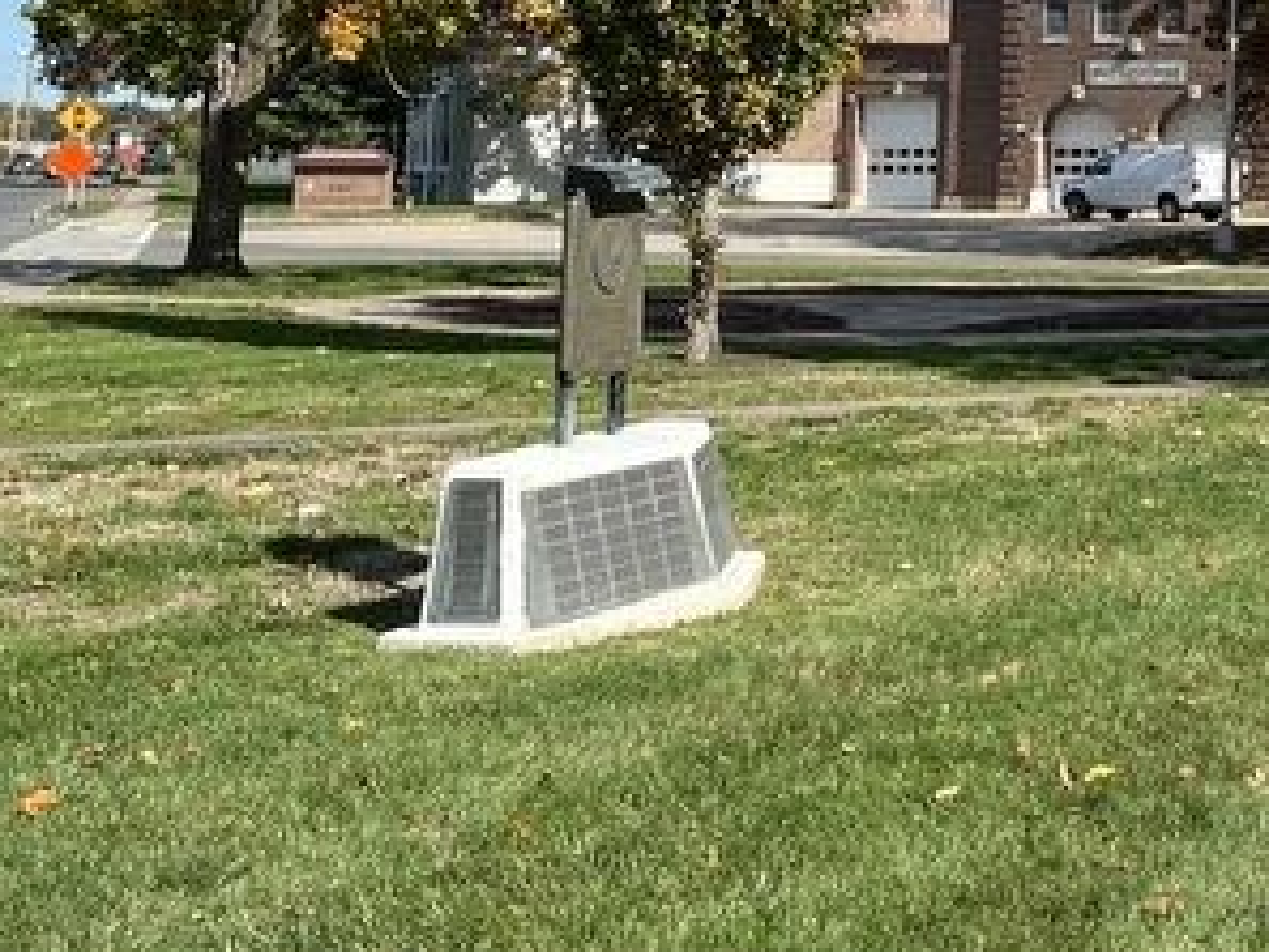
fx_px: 2567
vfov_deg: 20.3
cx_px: 1615
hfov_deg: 24.5
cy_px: -26
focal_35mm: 70
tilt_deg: +6.8
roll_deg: -1.3
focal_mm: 5.1
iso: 50
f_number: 1.6
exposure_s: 1/3413
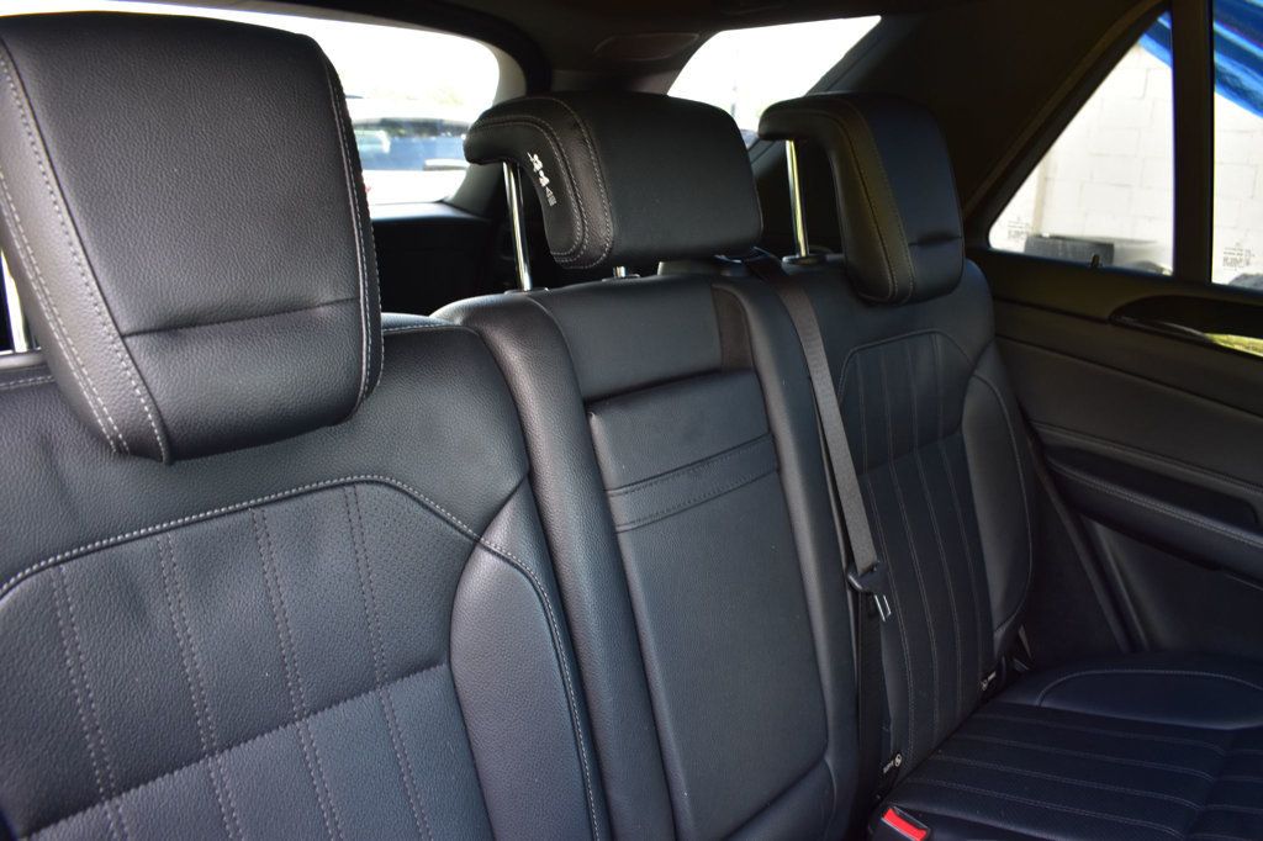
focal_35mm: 27
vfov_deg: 47.9
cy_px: 420
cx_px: 632
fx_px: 947
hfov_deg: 67.4
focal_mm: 18
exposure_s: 1/20
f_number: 6.3
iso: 400
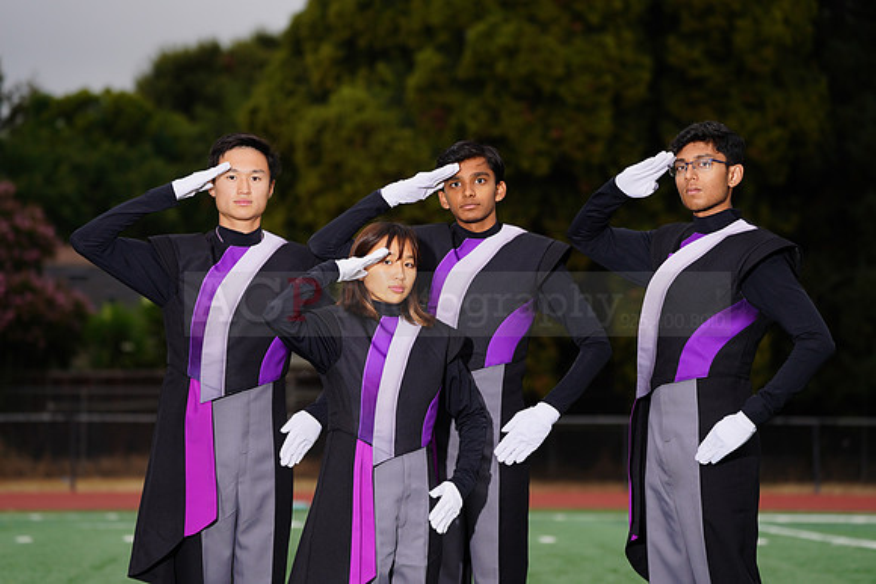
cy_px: 292
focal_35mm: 181
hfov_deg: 11.4
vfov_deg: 7.6
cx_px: 438
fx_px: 4405
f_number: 5.6
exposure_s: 1/200
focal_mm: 181
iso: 200
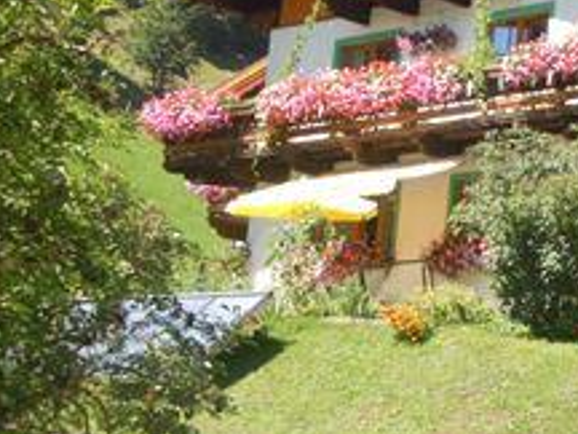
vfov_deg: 10.1
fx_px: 2438
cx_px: 522
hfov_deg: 13.4
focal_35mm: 146
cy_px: 28
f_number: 4.3
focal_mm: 13.9
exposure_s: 1/800
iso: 400
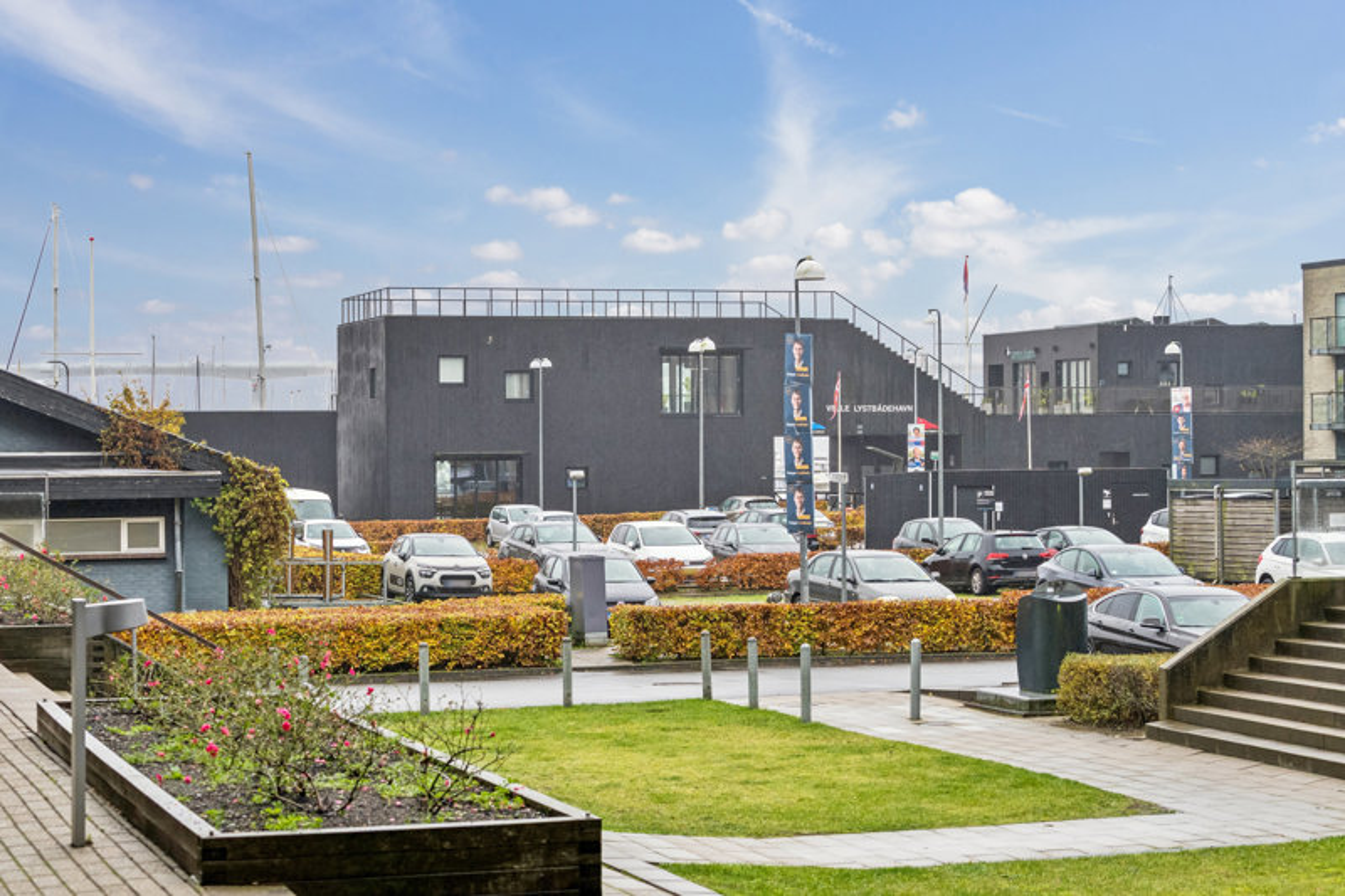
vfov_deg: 18.7
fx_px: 2727
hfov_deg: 27.7
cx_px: 672
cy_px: 448
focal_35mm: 73
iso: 1000
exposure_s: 1/100
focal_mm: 73
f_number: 8
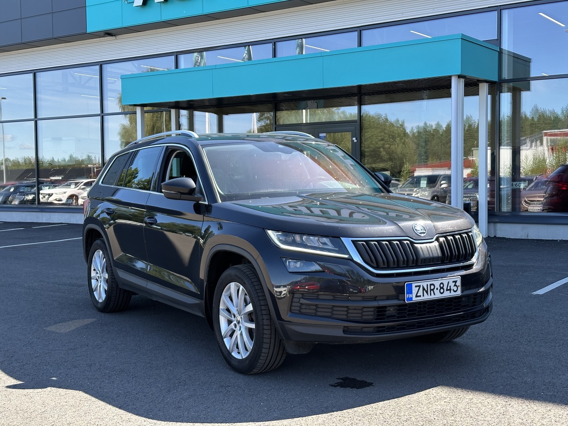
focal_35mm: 48
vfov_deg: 30.3
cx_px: 284
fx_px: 788
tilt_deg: -0.7
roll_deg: +0.6
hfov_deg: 39.7
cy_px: 213
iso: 64
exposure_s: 1/681
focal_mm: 6.86
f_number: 1.78
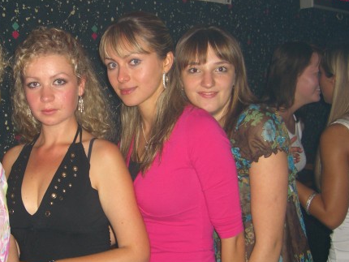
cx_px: 114
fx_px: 535
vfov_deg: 27.5
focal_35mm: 53
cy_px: 148
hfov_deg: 35.8
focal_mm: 7.9
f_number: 2.8
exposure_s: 1/60
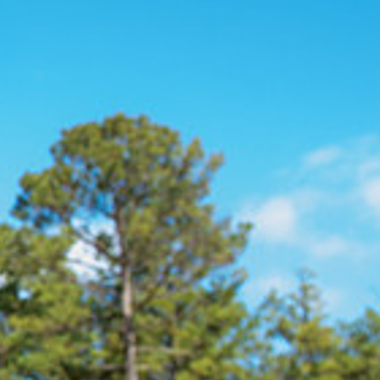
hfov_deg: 12.9
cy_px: 309
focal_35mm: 115
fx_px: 1428
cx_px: -415
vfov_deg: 15.1
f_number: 7.1
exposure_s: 1/60
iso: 125
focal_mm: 27
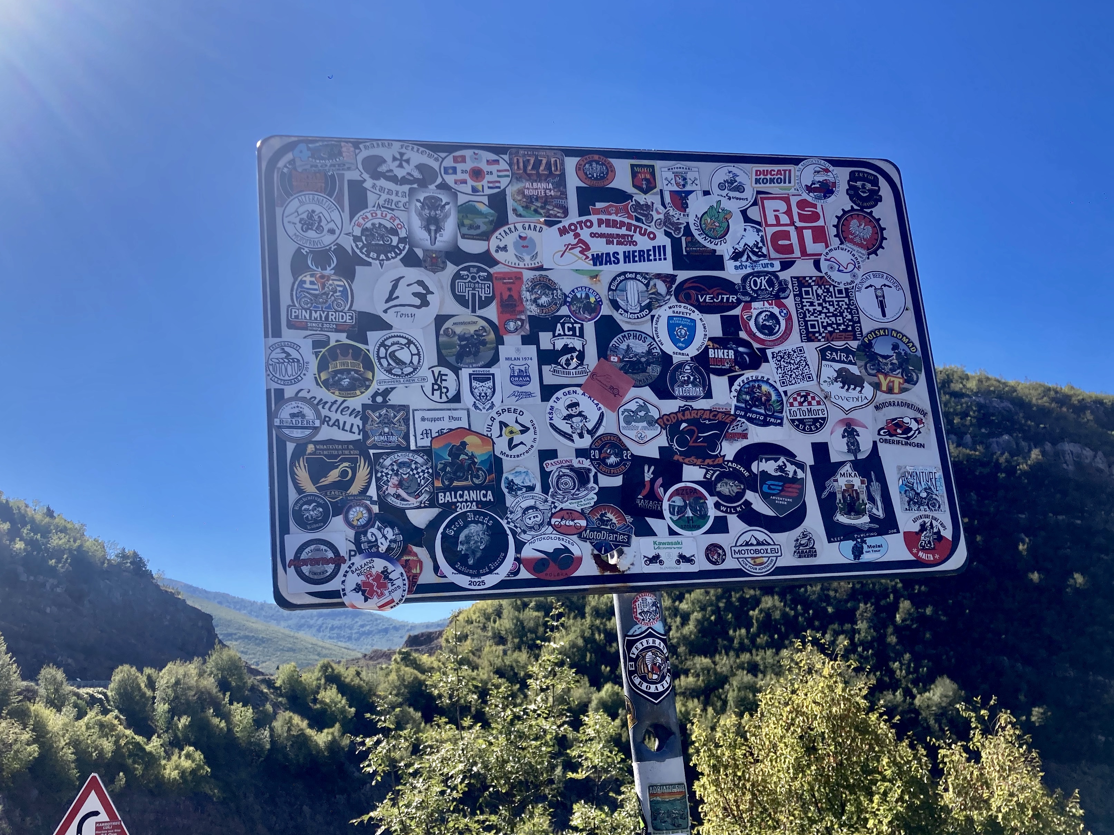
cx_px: 492
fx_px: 1126
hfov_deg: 52.5
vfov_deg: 40.6
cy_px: 475
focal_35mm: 35
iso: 20
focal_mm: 3.99
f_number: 1.8
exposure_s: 1/1548
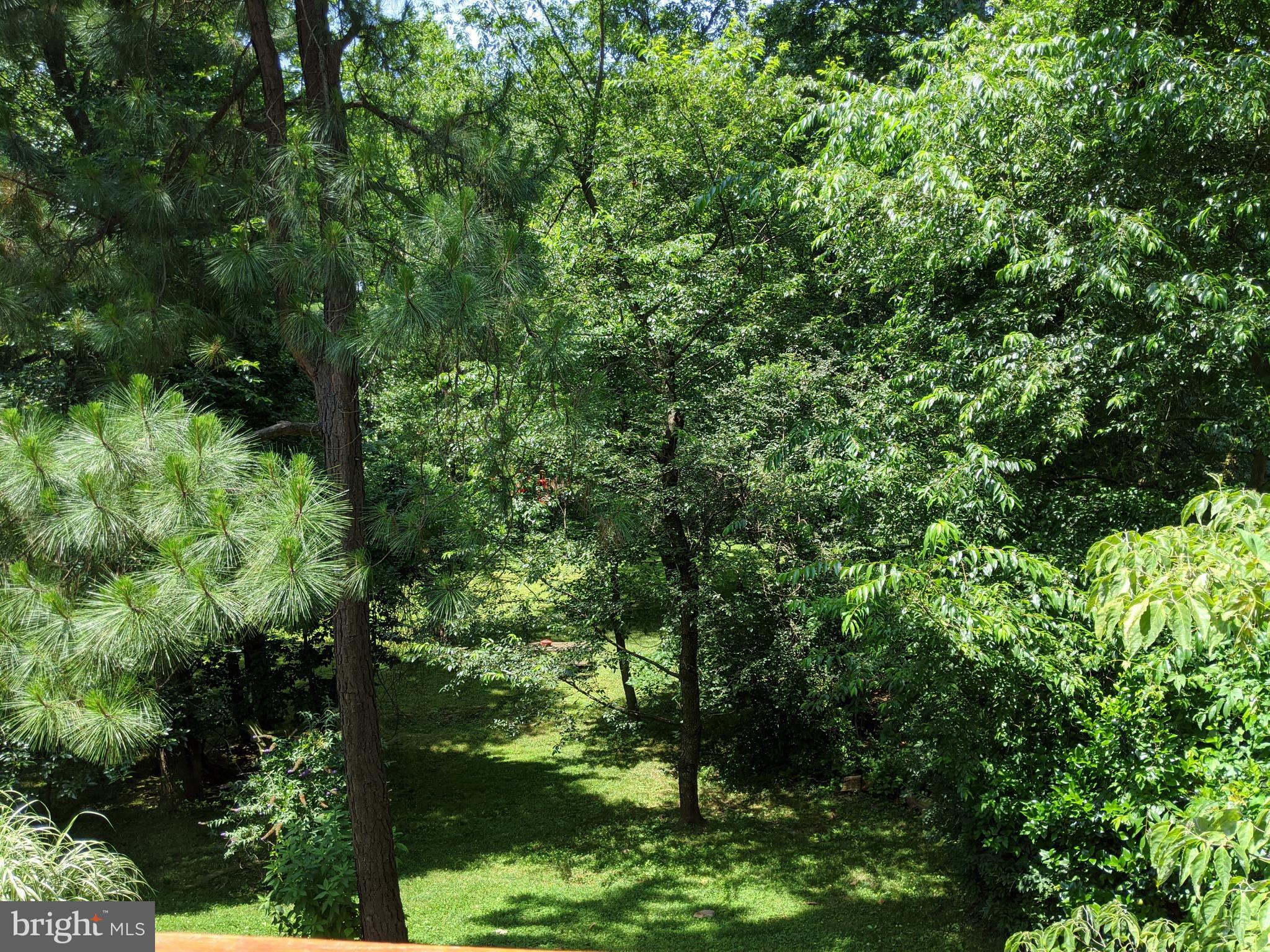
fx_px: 991
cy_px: 476
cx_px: 635
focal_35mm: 27
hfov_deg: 65.3
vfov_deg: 51.4
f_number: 1.8
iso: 54
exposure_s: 1/602
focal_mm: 4.44
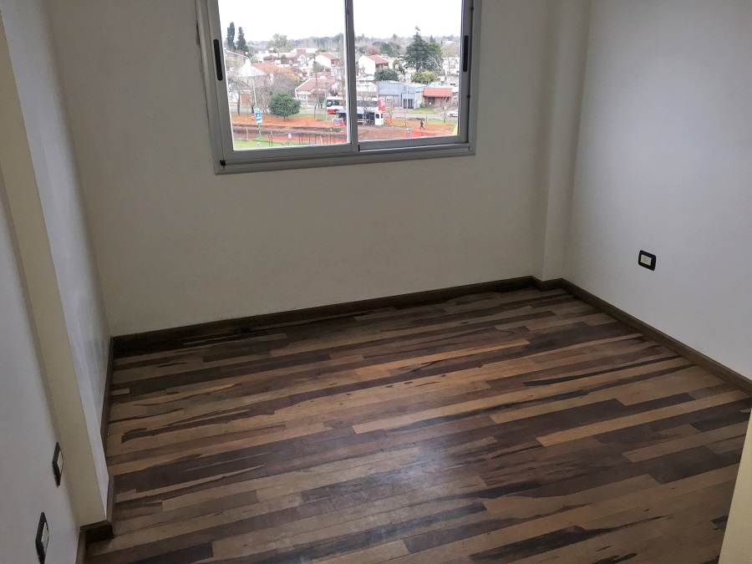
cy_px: 282
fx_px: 630
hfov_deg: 61.7
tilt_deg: -21.1
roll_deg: +1.2
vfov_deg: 48.2
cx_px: 376
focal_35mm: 29
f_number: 2.2
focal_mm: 4.15
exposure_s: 1/30
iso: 50
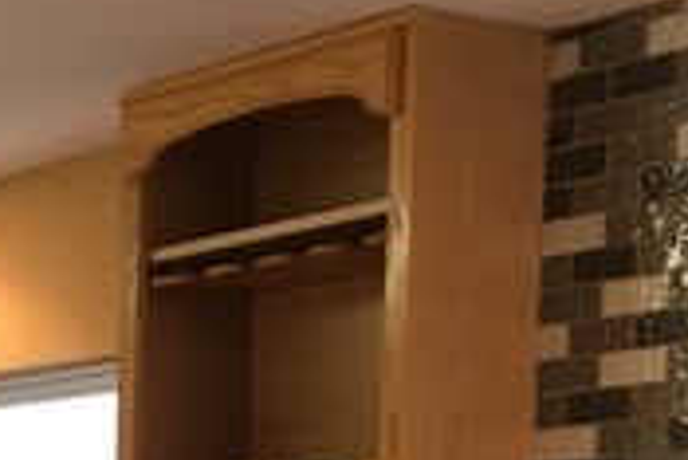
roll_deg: +1.6
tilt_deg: -7.0
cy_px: 885
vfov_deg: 11.4
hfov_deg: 15.9
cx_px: -527
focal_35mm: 110
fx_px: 2104
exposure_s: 1/30
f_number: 2.2
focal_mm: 4.15
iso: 80
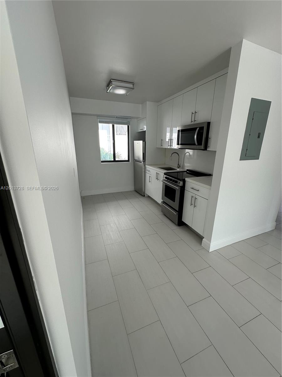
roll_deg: -1.1
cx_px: 141
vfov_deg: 102.1
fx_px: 152
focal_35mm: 14
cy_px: 188
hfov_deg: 85.7
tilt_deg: -16.0
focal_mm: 2.22
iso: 40
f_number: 2.2
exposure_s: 1/184
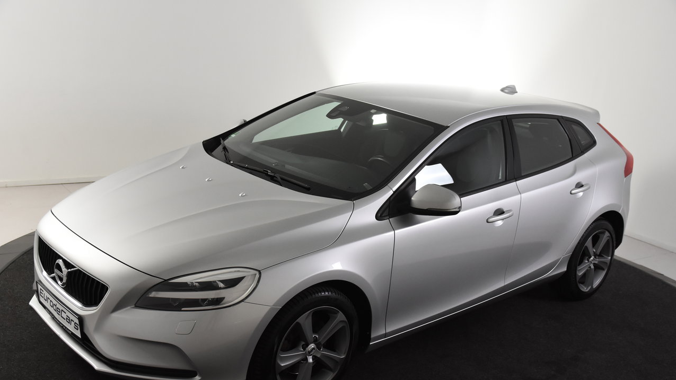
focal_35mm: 41
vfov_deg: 29.0
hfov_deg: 49.4
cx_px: 339
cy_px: 213
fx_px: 735
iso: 1600
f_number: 5.6
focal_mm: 26
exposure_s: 1/125
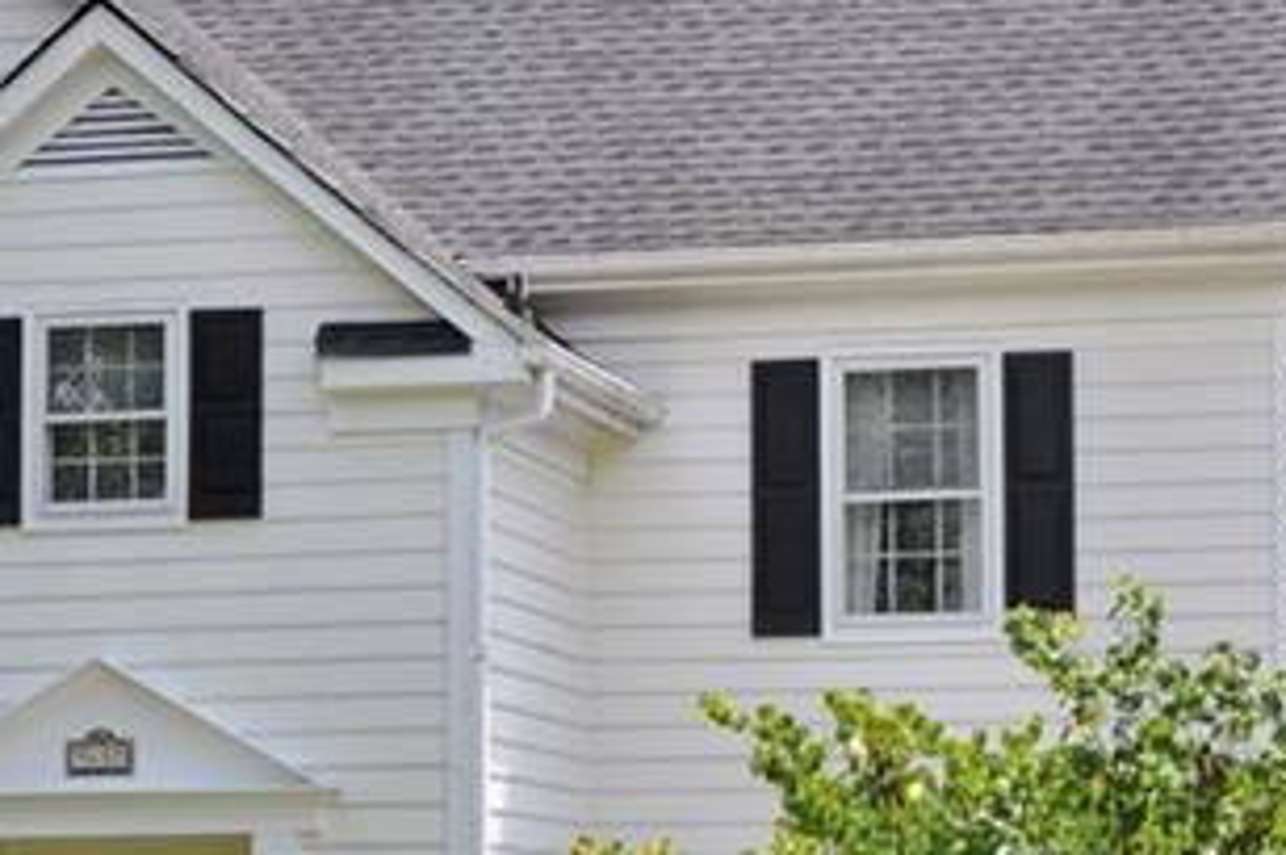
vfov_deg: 10.5
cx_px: 905
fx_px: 4639
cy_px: 736
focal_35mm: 130
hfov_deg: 15.7
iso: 200
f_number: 11
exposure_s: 1/125
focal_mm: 26
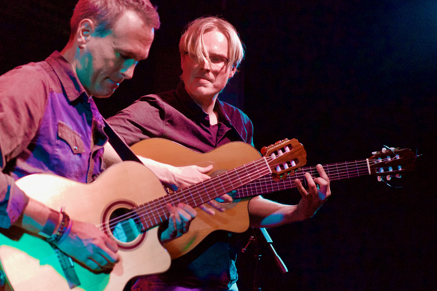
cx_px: 129
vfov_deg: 16.4
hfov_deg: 24.3
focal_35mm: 83
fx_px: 1008
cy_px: 108
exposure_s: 1/200
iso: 6400
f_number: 3.2
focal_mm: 50
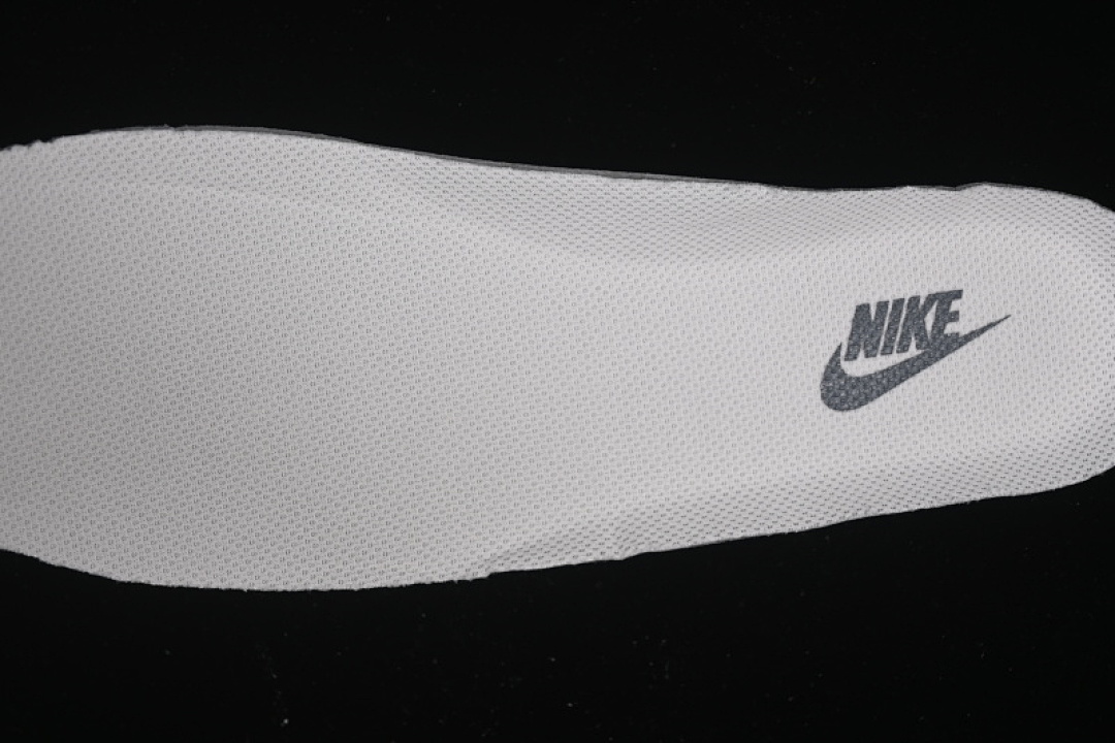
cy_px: 372
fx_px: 2323
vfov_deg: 18.2
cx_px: 558
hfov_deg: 27.0
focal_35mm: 75
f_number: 7.1
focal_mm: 50
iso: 160
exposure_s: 1/100
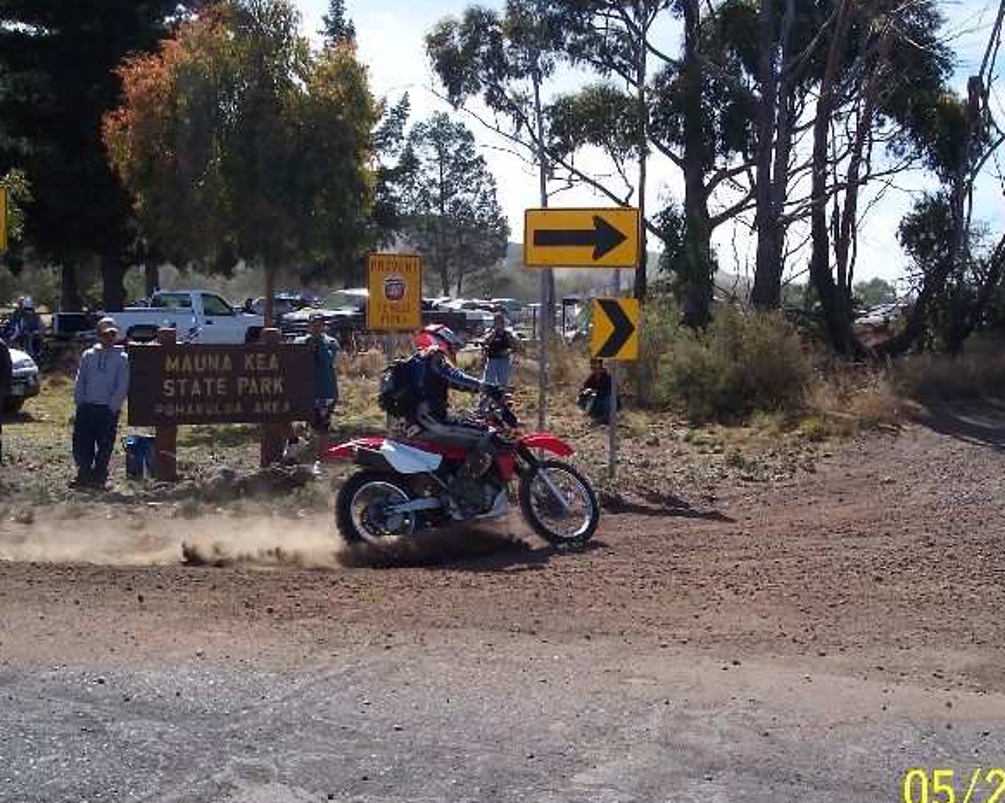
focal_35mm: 51
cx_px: 549
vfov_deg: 29.7
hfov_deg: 36.6
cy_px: 402
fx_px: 1516
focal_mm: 8
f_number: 4.8
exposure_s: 1/700
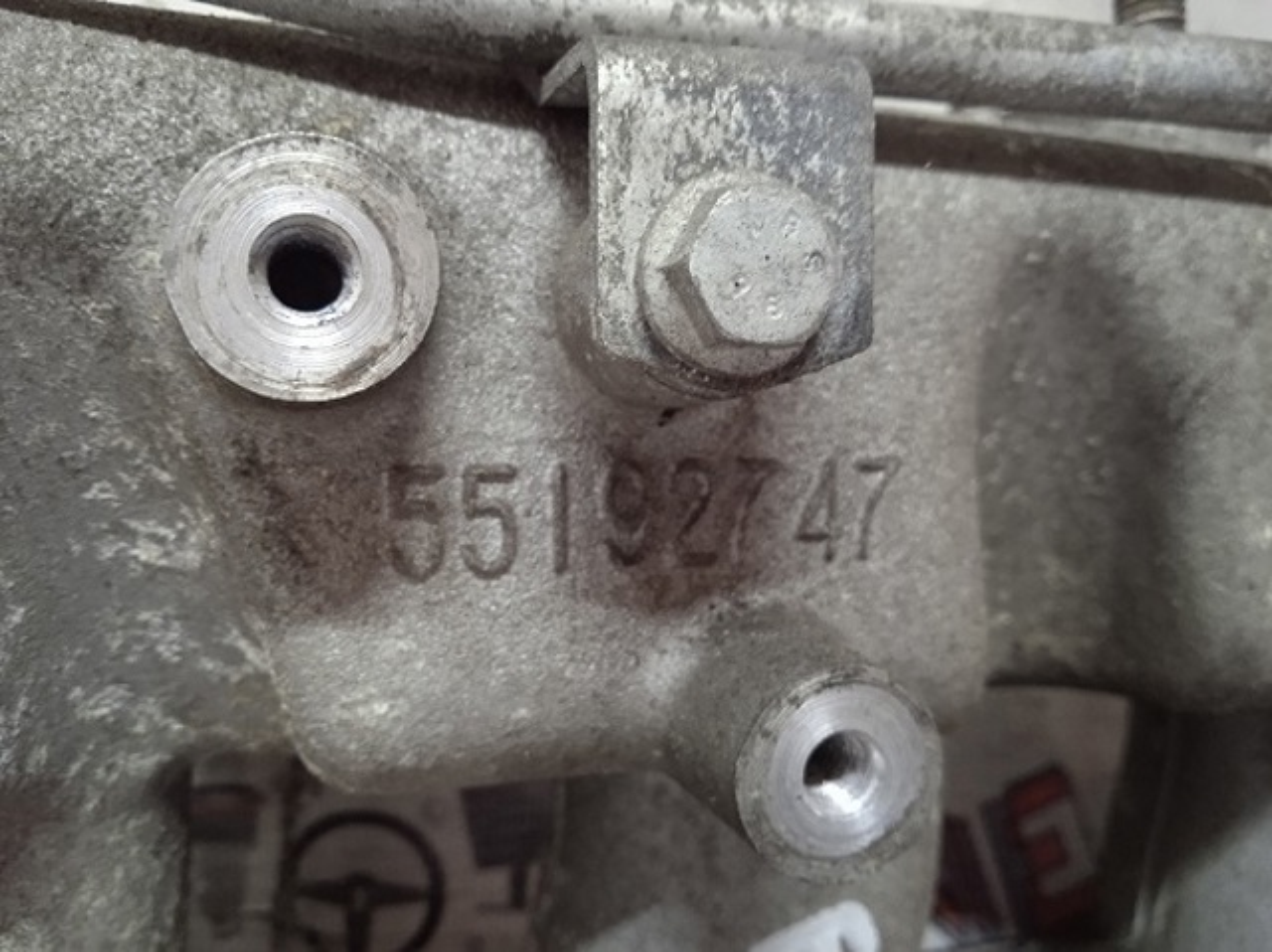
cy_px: 476
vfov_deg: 49.7
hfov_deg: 63.5
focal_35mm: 28
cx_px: 636
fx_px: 1028
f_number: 2.2
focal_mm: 3.43
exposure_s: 1/14.3
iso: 932
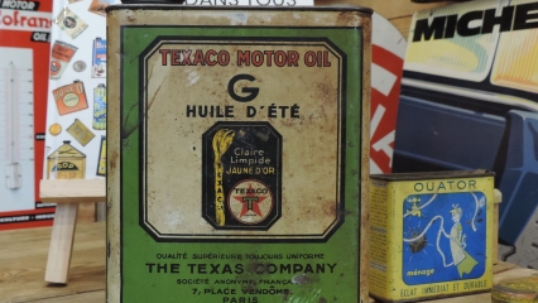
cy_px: 121
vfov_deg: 25.9
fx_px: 656
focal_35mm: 46
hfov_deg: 44.4
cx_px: 224
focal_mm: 5.3
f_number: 3.1
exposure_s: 1/25
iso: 400
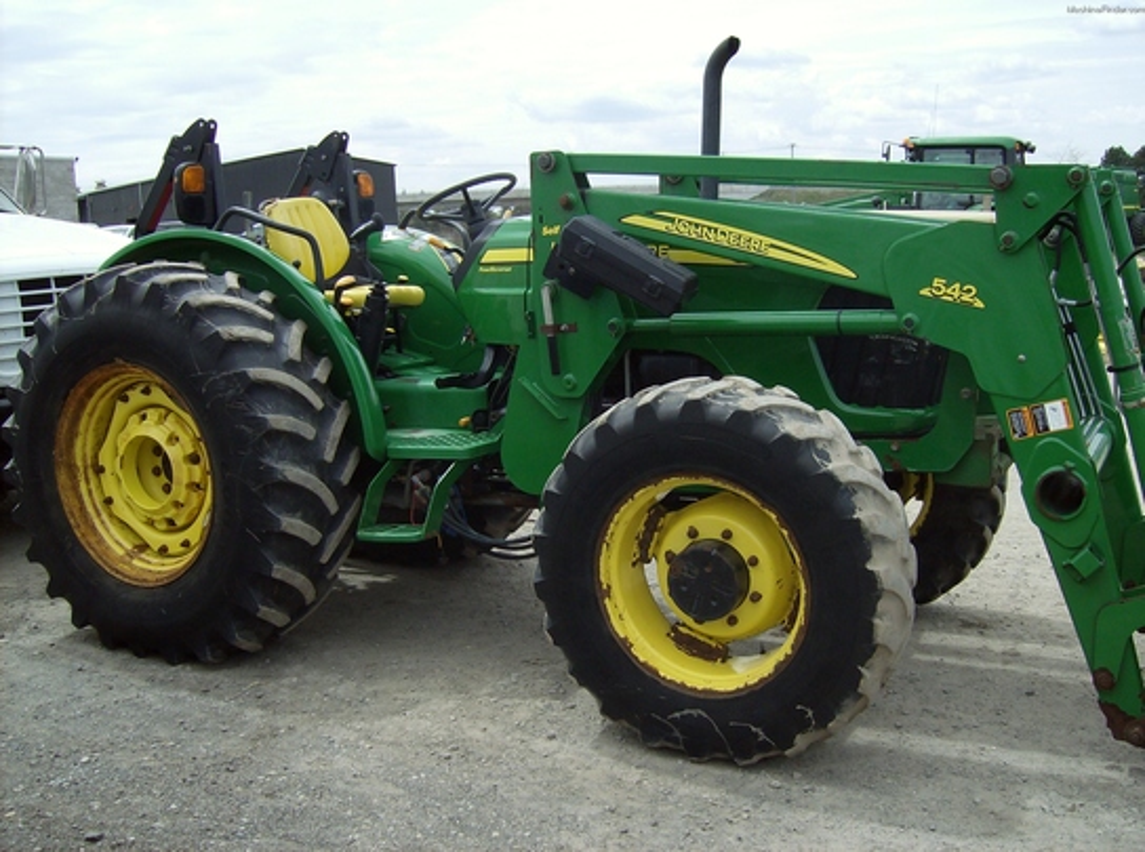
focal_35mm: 36
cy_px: 426
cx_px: 572
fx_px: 1188
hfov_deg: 51.5
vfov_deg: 39.5
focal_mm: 6
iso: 100
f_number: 4.7
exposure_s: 1/533
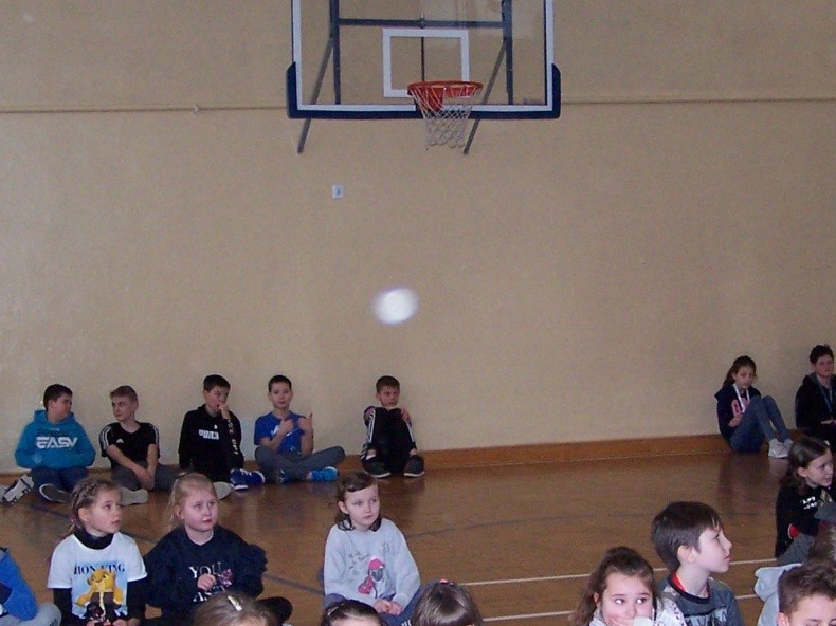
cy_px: 381
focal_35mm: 77
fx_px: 1859
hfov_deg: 25.3
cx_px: 484
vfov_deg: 19.1
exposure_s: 1/60
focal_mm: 6.3
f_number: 2.8
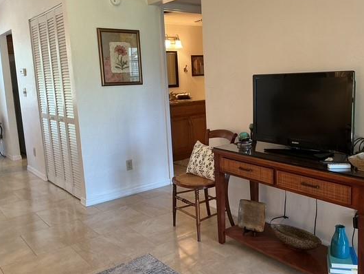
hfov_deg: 52.5
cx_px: 203
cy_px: 133
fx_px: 368
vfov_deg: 40.7
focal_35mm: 35
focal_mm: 3
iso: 100
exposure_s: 1/60
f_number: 1.8
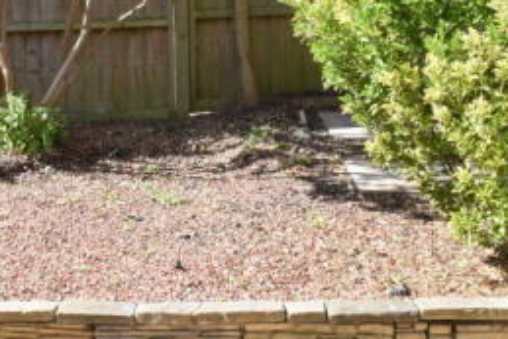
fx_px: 1232
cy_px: 89
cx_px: 158
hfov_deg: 23.2
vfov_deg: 15.6
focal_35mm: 87
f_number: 16
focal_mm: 23
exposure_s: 1/200
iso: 800
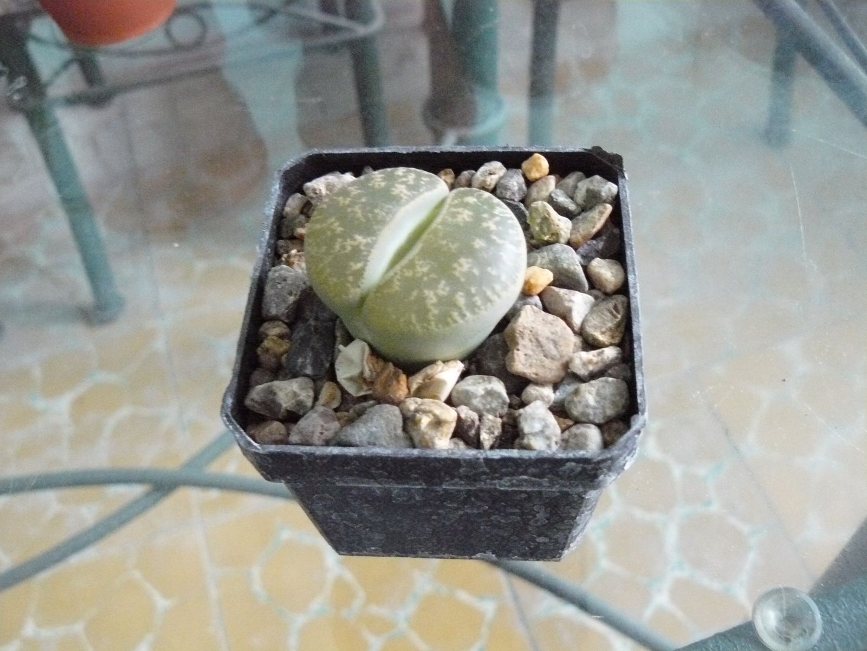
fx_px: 902
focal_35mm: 36
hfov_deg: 51.4
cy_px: 326
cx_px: 434
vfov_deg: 39.7
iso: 800
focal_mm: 6
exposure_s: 1/15
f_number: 2.8
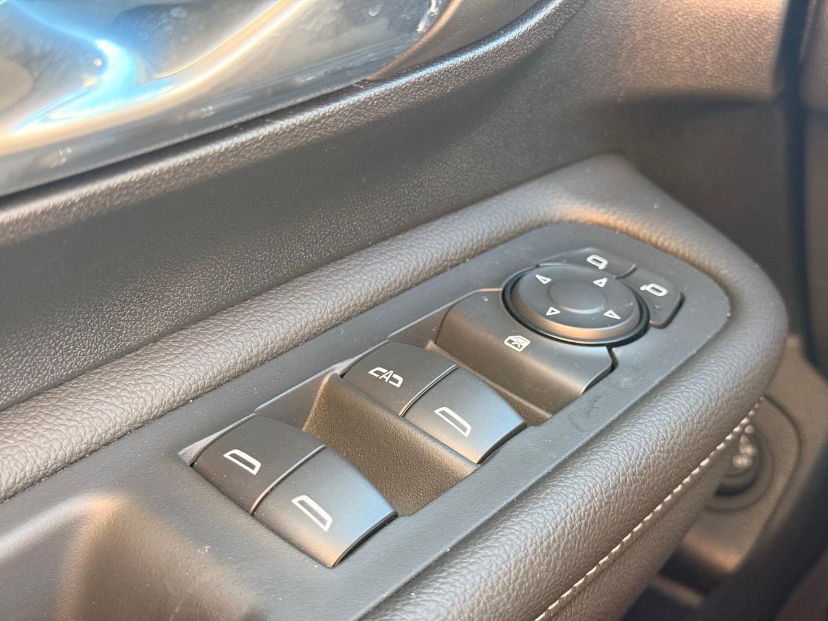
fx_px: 1148
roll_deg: -0.4
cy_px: 310
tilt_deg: -31.4
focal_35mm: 48
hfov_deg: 39.7
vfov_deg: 30.3
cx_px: 414
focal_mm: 6.76
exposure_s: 1/53
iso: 250
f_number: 1.78
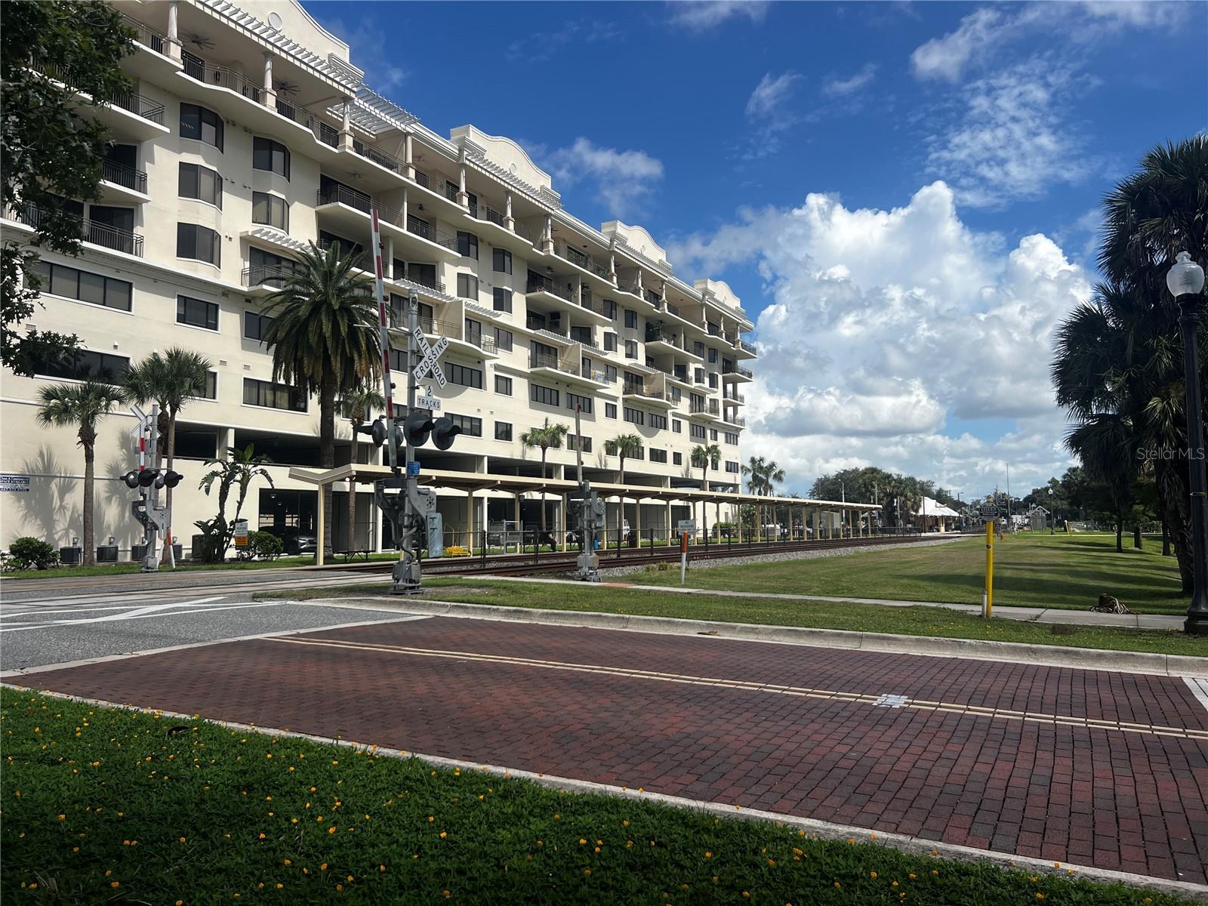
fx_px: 907
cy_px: 453
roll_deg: +0.3
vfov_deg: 53.1
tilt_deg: +5.7
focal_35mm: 26
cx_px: 604
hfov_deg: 67.3
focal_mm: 5.7
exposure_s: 1/4630
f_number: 1.5
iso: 50
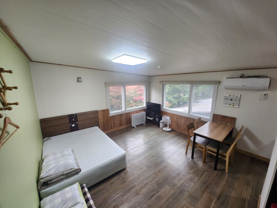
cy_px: 104
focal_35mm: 13
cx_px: 138
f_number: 2.2
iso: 125
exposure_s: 1/60
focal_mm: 1.7
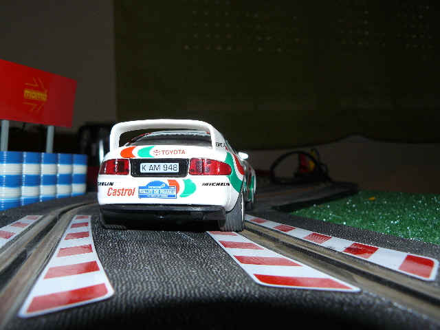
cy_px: 165
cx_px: 220
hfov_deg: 51.4
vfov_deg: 39.7
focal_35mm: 36
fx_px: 458
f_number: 4
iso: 100
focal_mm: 6
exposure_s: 1/30
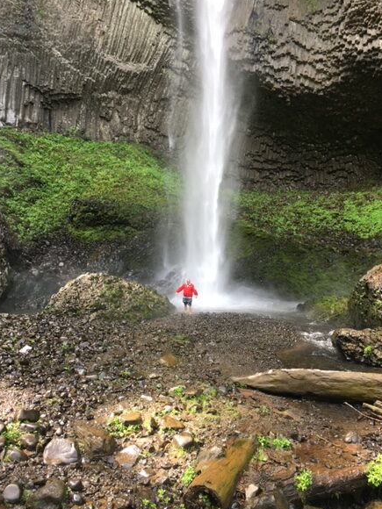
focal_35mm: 32
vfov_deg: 56.8
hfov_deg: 44.2
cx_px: 189
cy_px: 262
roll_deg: -0.6
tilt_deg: +1.1
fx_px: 471
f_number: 2.2
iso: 40
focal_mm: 4.15
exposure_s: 1/120
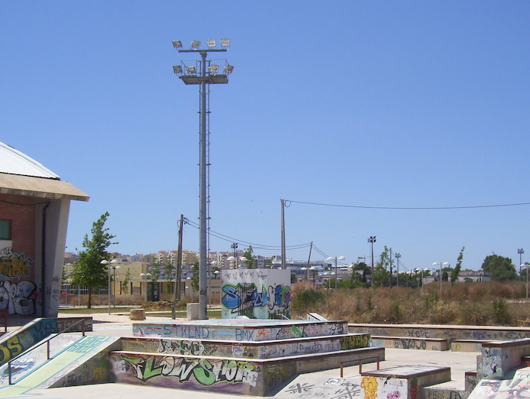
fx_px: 813
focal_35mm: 53
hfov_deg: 36.1
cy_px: 280
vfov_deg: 27.3
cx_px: 271
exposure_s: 1/1000
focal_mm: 6
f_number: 4.8
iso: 80
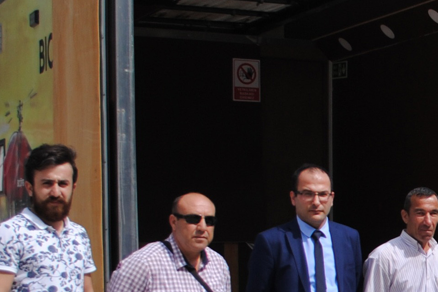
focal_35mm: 109
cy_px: 317
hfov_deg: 16.9
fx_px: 1326
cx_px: 668
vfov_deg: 12.4
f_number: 3.5
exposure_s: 1/1250
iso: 100
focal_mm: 18
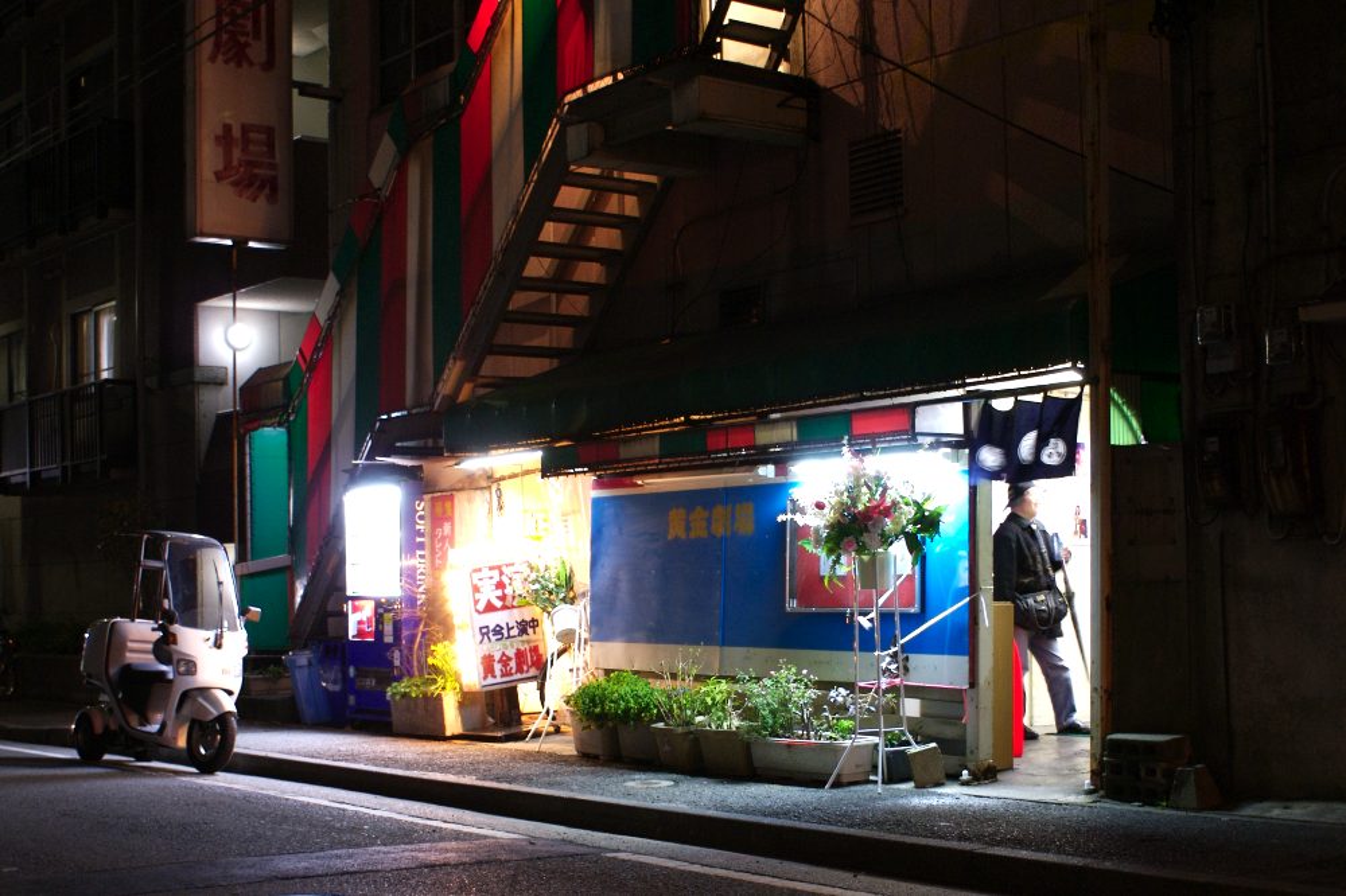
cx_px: 673
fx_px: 1458
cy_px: 448
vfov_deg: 34.2
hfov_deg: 49.6
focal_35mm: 39
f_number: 4.5
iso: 400
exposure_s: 1/1.25
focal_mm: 26
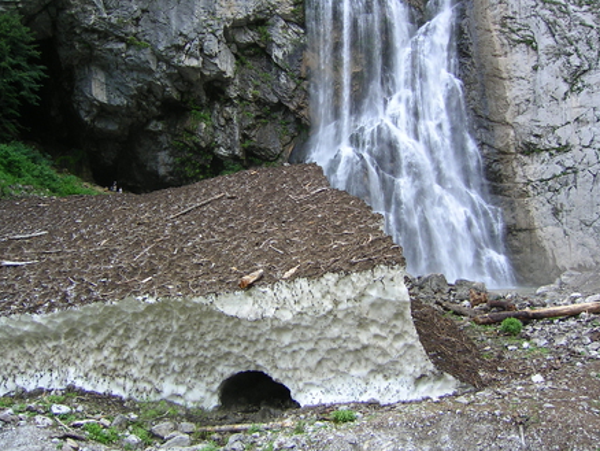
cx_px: 307
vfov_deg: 38.7
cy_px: 225
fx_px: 642
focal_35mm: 37
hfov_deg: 50.1
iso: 50
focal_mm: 5.6
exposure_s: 1/79.6
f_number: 2.8
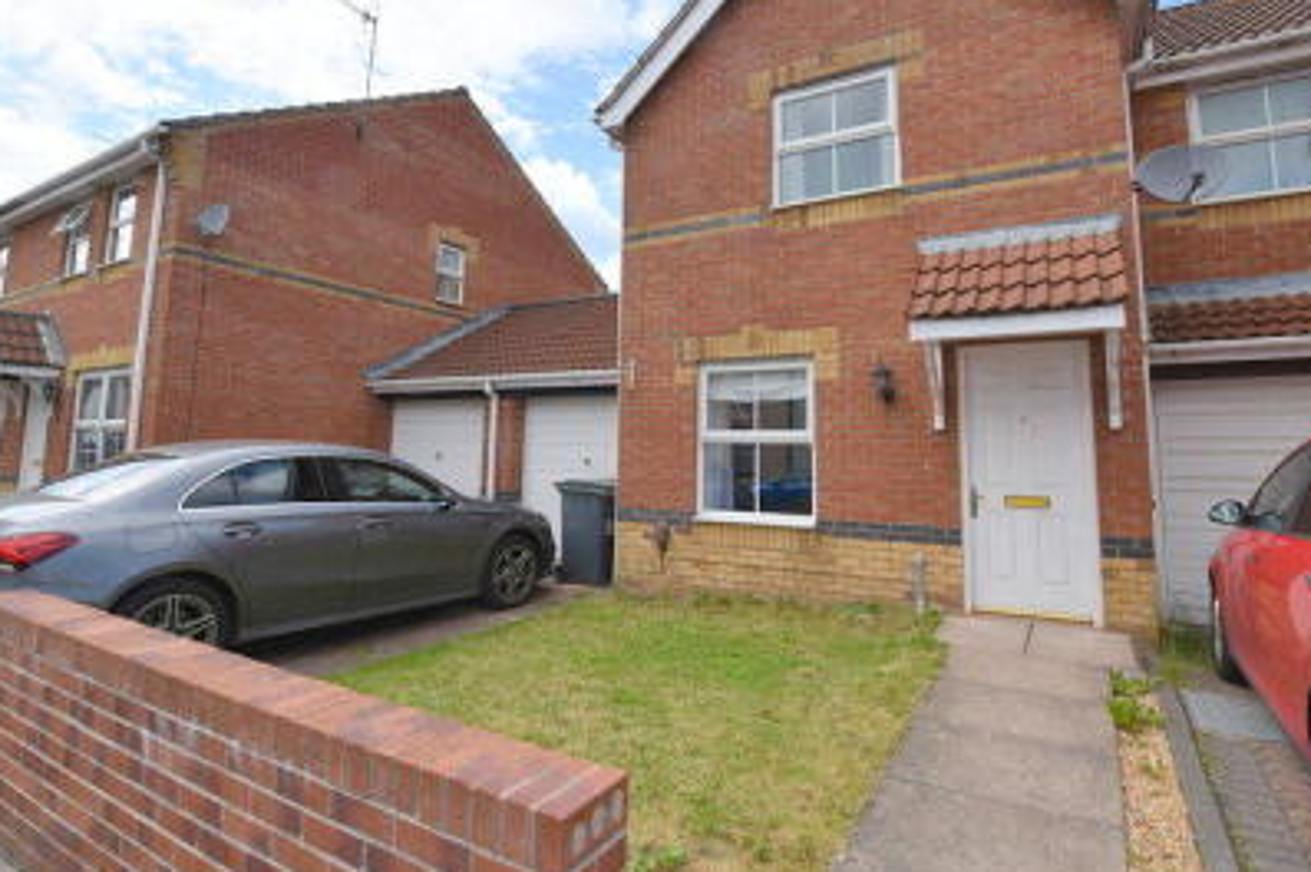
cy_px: 358
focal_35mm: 18
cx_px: 667
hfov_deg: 90.0
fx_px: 655
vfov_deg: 66.8
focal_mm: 10
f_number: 8
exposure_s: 1/500
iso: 220
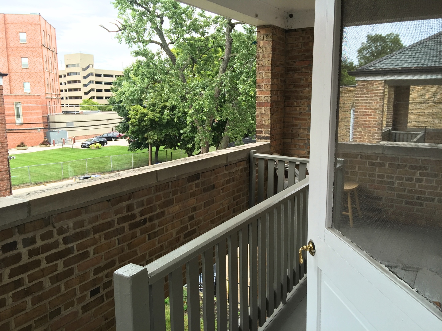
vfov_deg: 48.2
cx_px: 221
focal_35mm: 29
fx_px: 370
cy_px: 166
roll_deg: -0.4
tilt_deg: -8.2
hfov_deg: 61.7
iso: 32
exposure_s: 1/299
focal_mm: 4.15
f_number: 2.2
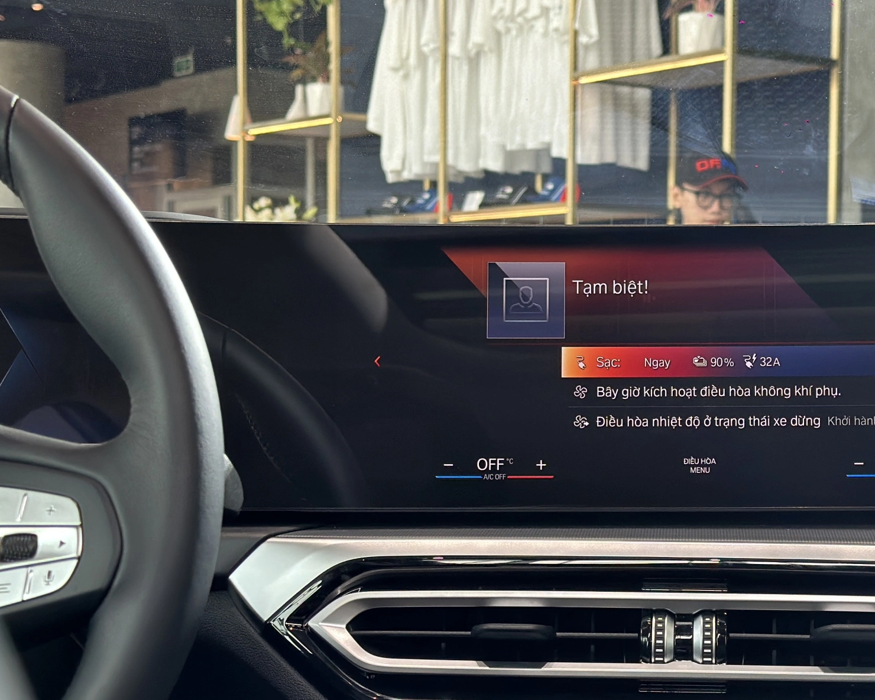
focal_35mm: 76
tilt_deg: -3.3
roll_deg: -0.7
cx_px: 686
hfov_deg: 24.7
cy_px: 413
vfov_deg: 20.1
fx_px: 1968
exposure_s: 1/122
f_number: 1.78
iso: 125
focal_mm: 6.86
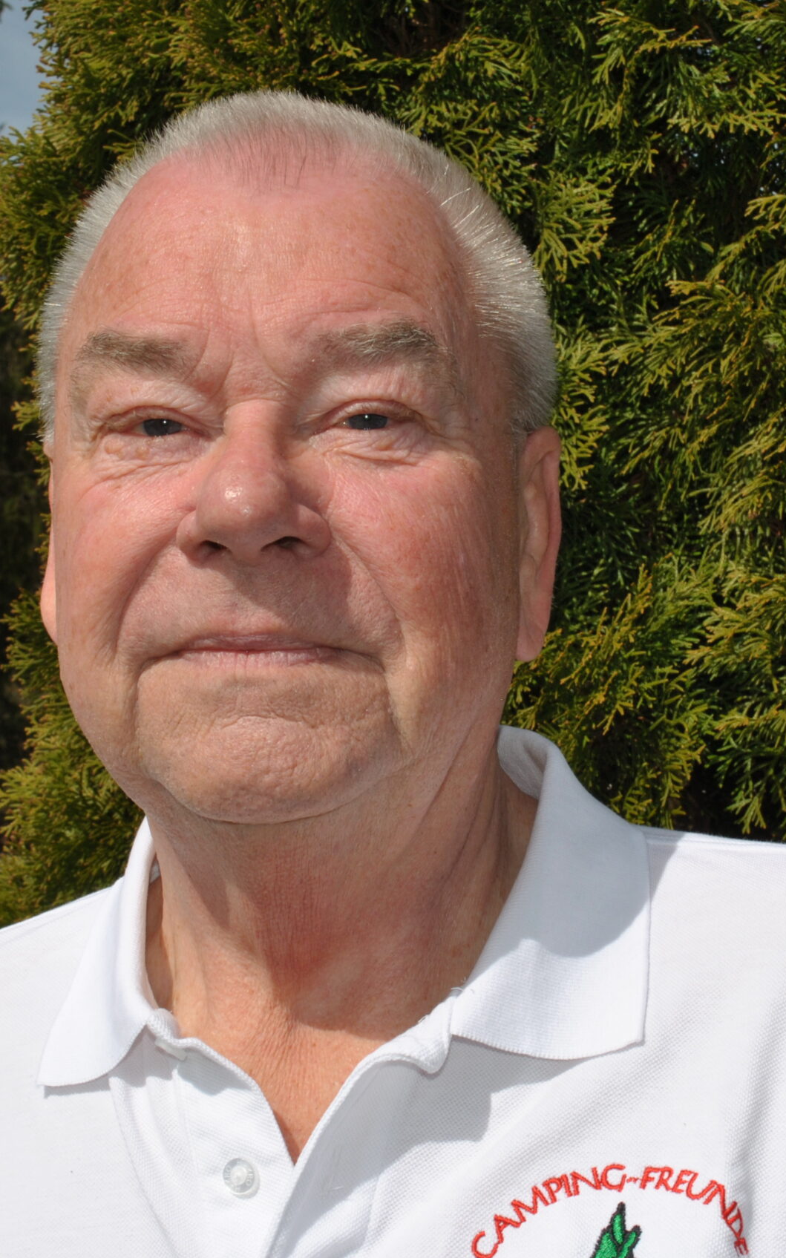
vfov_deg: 27.9
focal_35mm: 74
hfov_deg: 17.6
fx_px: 2537
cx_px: 451
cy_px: 624
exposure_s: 1/200
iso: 100
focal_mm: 32
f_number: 11
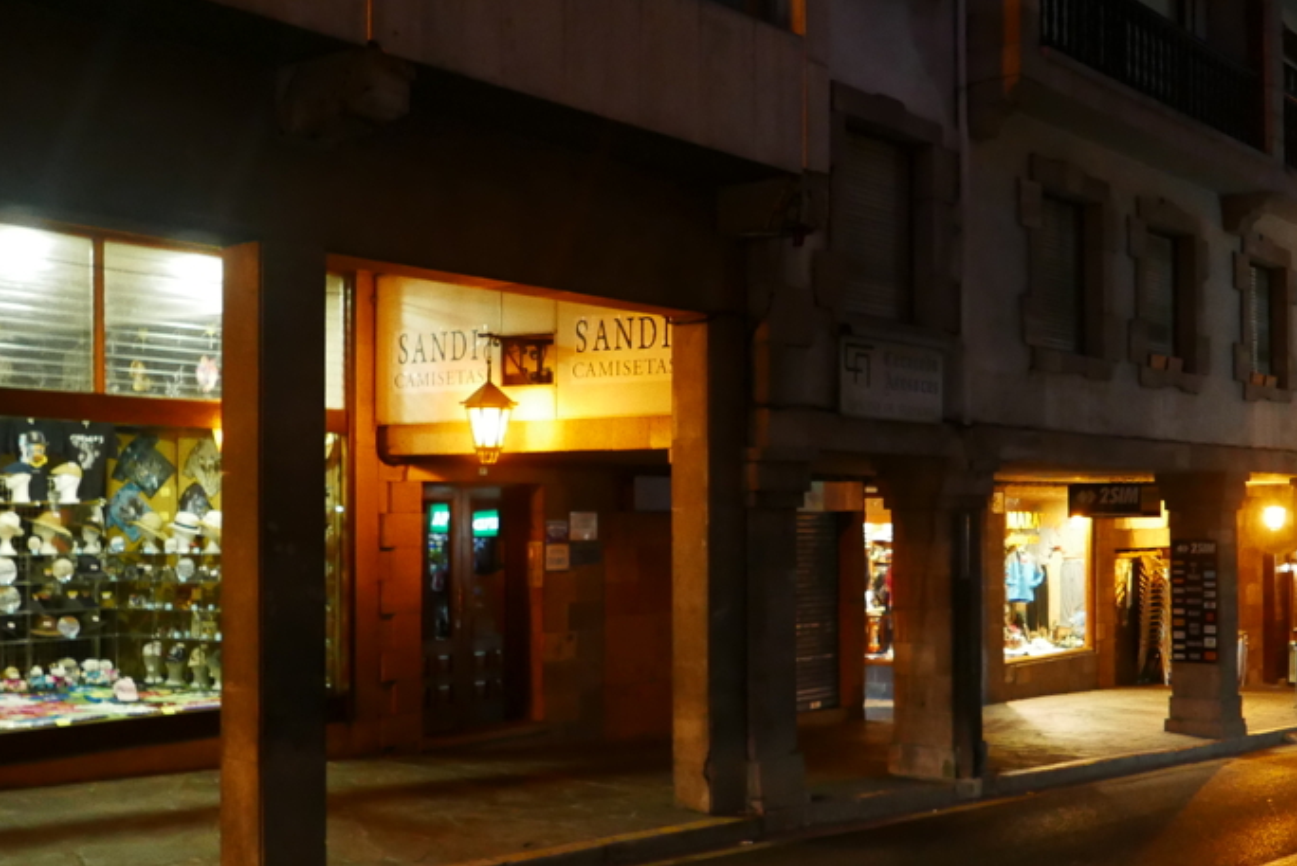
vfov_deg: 31.9
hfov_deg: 46.2
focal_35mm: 42
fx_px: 1514
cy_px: 496
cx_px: 759
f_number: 1.7
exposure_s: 1/60
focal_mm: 10.9
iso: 2000
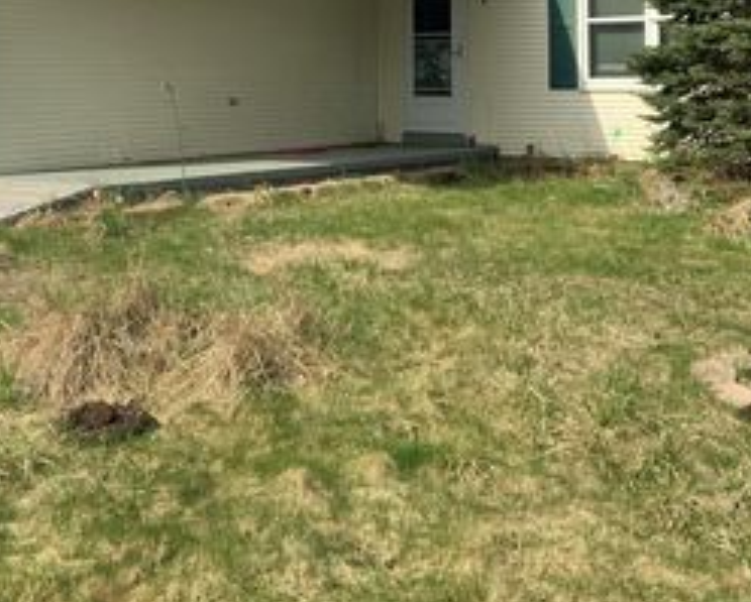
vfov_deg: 25.9
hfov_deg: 33.0
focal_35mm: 57
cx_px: 382
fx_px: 1268
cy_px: 68
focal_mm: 3
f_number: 1.8
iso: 16
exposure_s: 1/2227
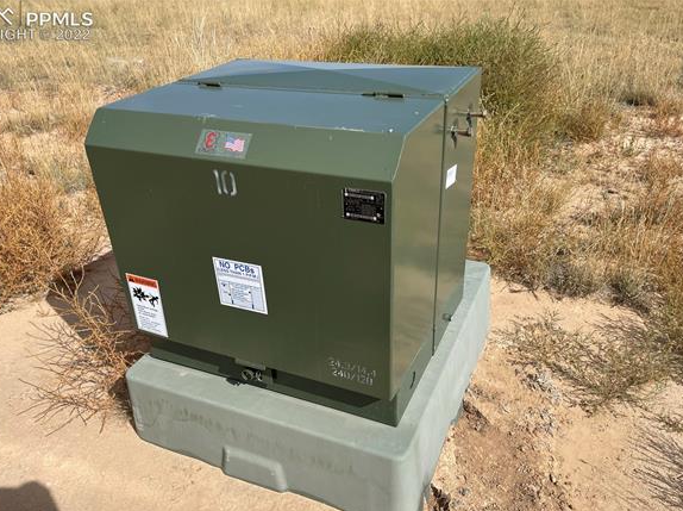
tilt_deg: -32.4
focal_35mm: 29
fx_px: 571
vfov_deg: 48.0
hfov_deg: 61.7
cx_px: 325
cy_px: 284
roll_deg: +2.2
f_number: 1.6
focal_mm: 5.1
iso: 32
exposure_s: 1/4902
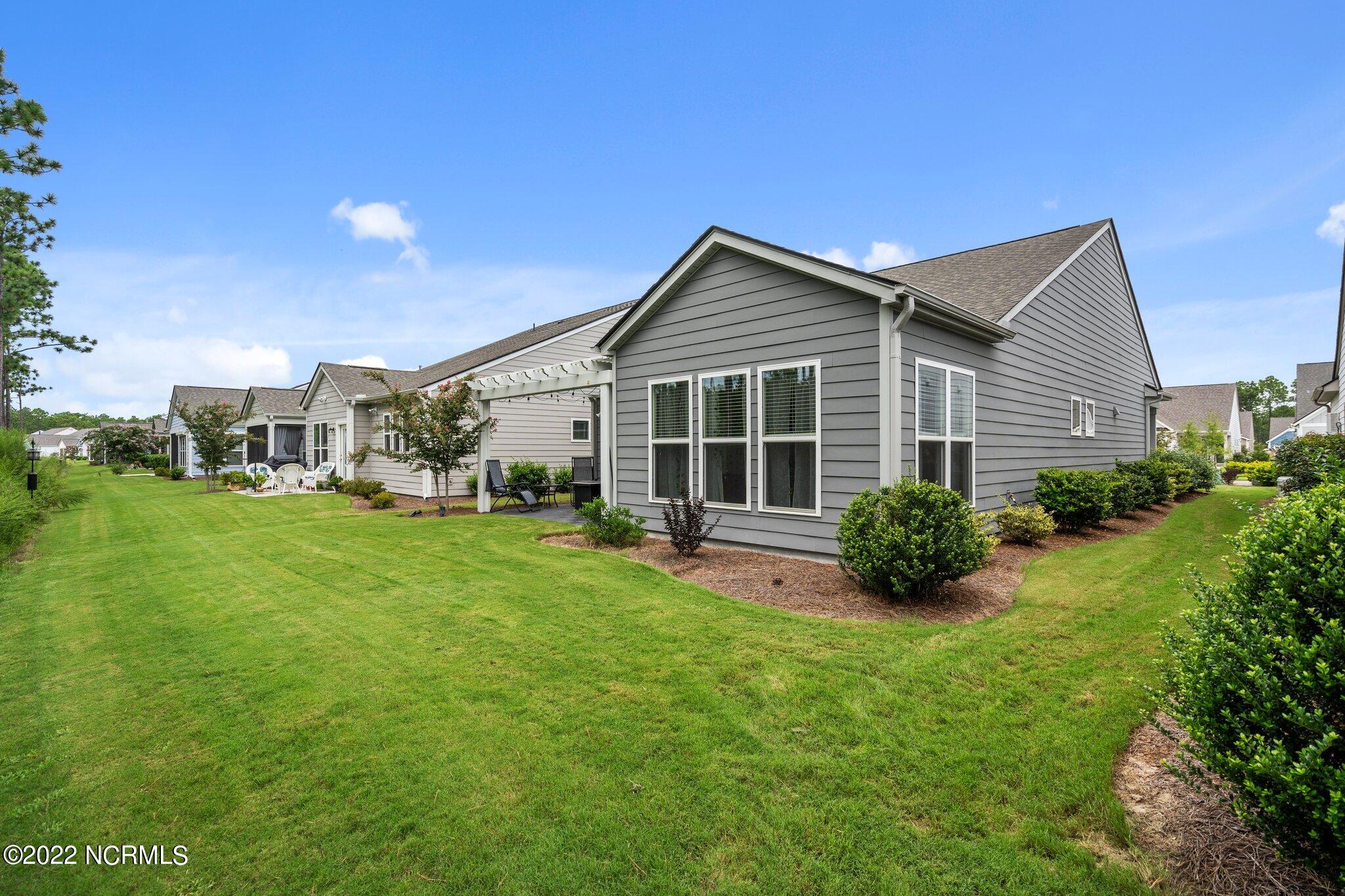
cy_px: 448
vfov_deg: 73.7
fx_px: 598
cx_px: 672
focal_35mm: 16
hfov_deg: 96.7
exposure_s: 1/1250
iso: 200
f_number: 4
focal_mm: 16
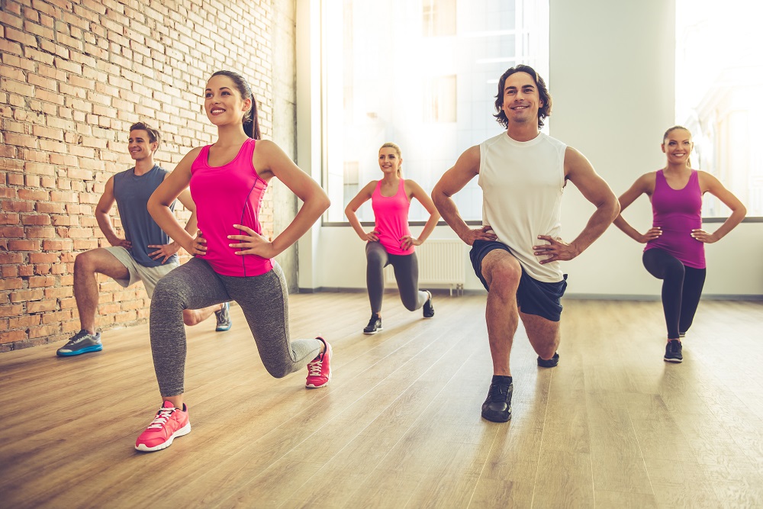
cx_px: 382
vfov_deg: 41.1
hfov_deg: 58.7
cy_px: 254
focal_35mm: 32
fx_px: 678
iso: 500
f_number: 2.8
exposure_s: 1/160
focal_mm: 32
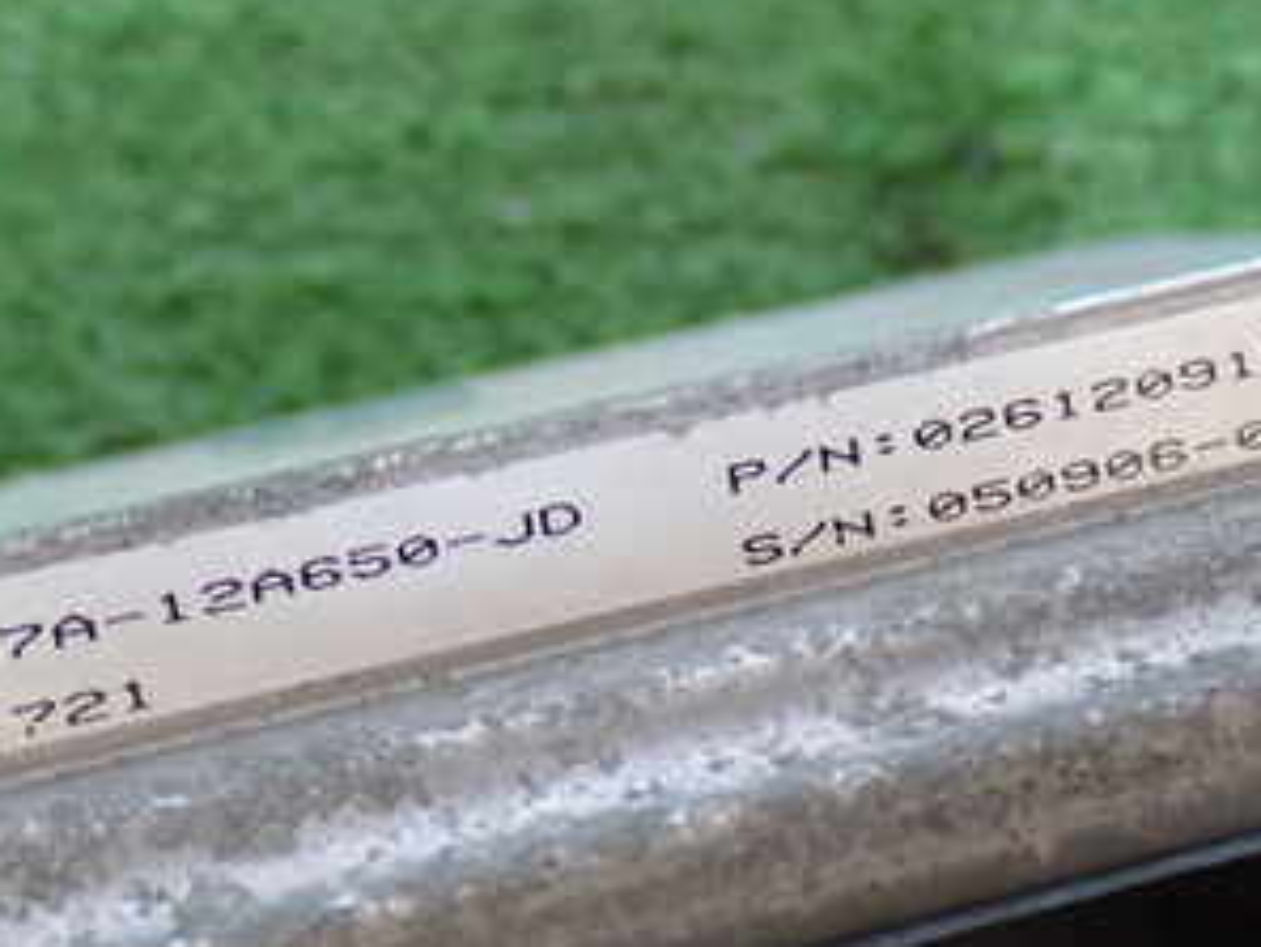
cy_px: 561
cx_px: 650
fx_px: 3462
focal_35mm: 95
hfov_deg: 20.6
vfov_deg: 15.6
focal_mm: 8.4
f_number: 3.1
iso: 640
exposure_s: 1/50
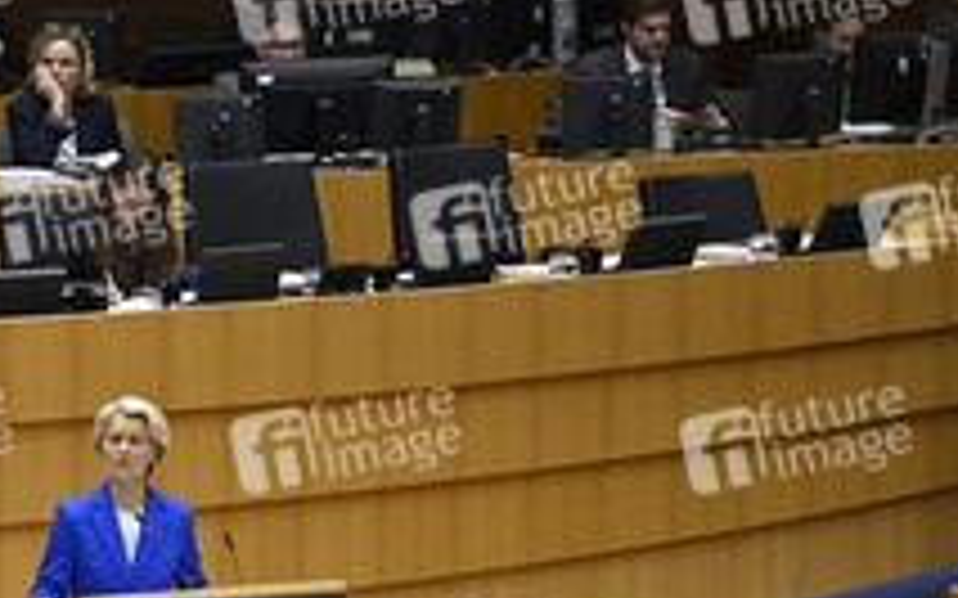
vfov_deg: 3.5
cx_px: -43
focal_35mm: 378
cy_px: 553
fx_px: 9866
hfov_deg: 5.5
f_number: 2.8
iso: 1000
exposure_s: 1/640
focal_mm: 175
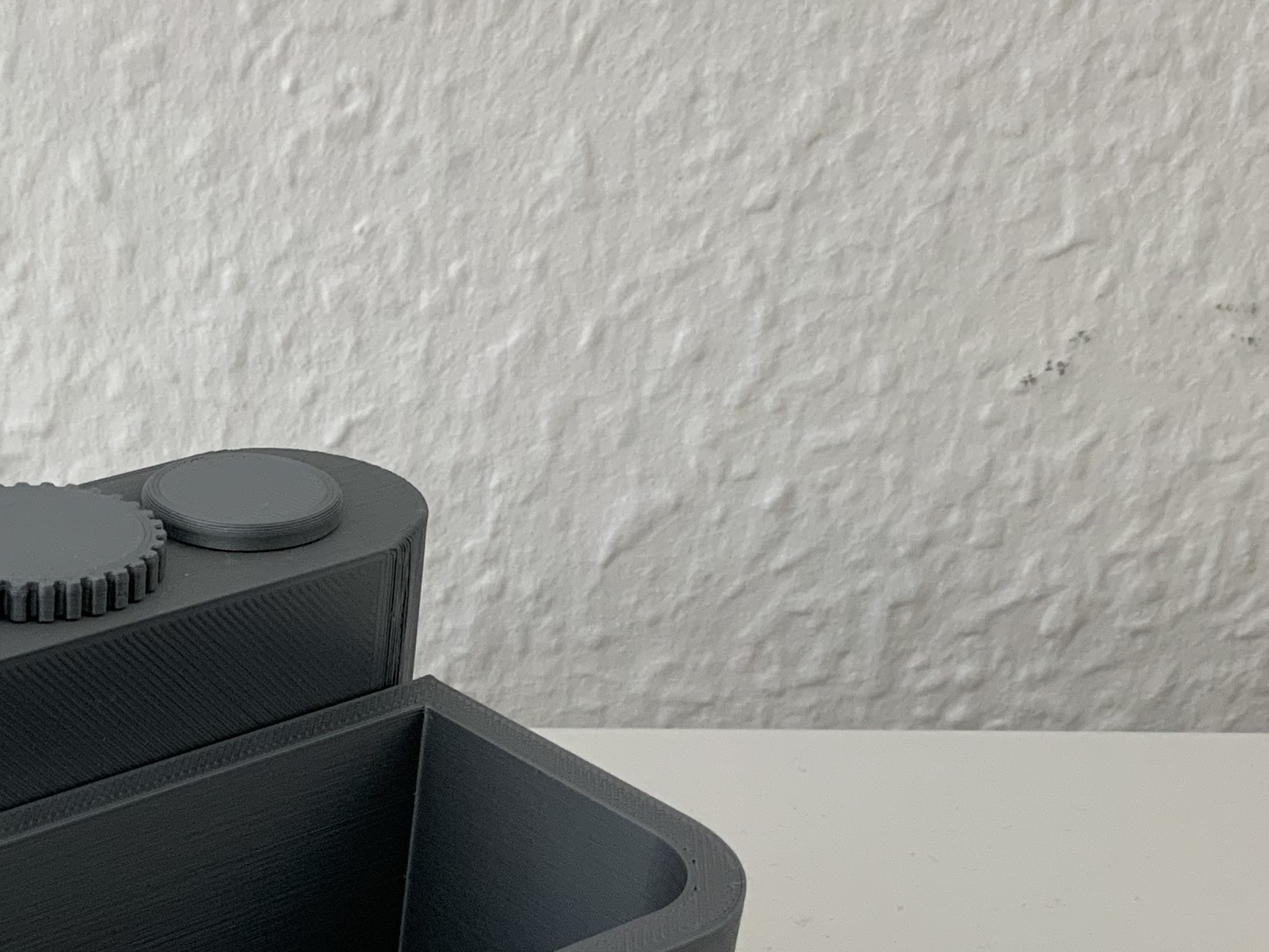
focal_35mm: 71
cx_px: -21
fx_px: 2603
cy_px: 900
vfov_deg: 20.2
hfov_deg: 25.9
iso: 64
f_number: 1.8
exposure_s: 1/120
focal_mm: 3
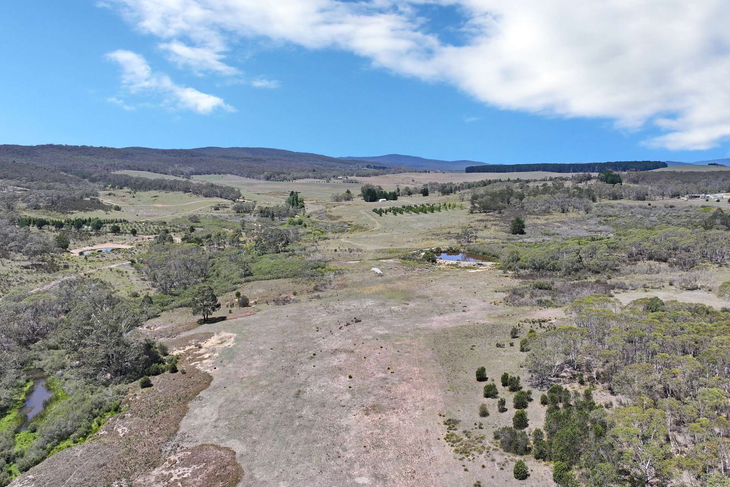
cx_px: 365
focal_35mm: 25
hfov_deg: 71.5
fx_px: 507
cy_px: 239
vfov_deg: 51.3
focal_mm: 12.29
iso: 100
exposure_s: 1/240
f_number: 2.8
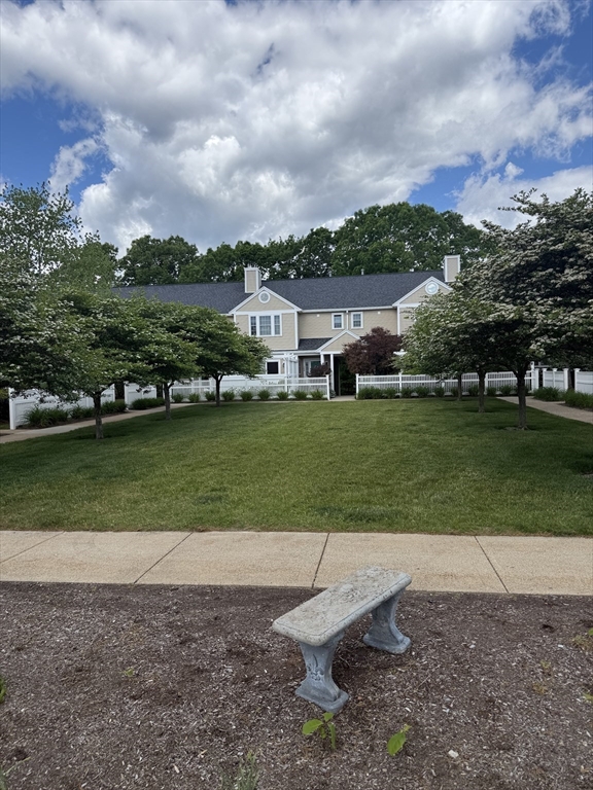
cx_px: 296
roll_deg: +1.9
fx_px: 548
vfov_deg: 71.6
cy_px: 395
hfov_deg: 56.8
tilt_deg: +0.9
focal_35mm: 24
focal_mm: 6.76
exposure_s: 1/3584
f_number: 1.78
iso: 80
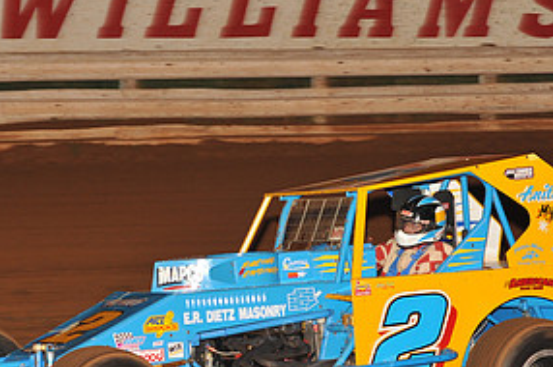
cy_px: 257
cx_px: 309
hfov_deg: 10.1
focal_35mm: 203
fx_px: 3115
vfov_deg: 6.7
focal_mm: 100
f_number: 6.3
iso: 800
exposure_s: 1/250
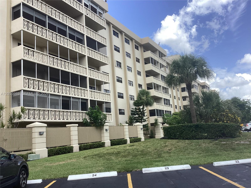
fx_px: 225
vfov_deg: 45.4
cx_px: 126
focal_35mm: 31
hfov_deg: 58.4
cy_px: 94
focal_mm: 3.3
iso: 25
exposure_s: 1/806
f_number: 2.4
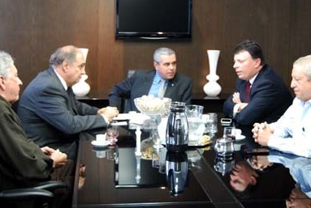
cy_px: 74
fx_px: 525
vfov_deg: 22.4
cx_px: 154
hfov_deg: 33.0
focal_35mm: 61
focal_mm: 31
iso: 1600
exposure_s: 1/15
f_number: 4.5
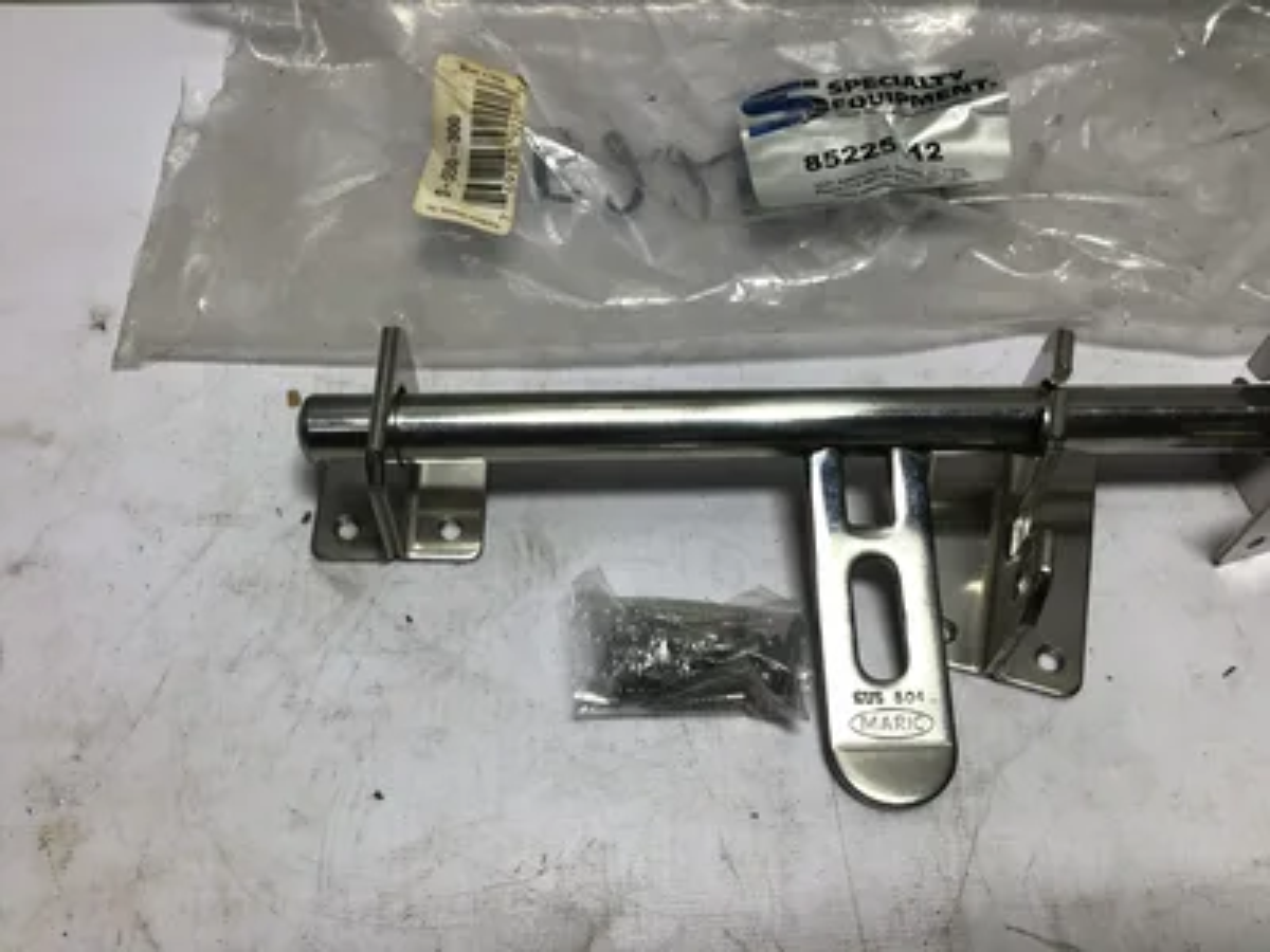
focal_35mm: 31
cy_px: 476
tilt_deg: -57.8
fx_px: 1137
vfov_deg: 45.4
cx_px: 635
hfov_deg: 58.4
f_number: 2.4
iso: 25
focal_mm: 3.3
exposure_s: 1/146
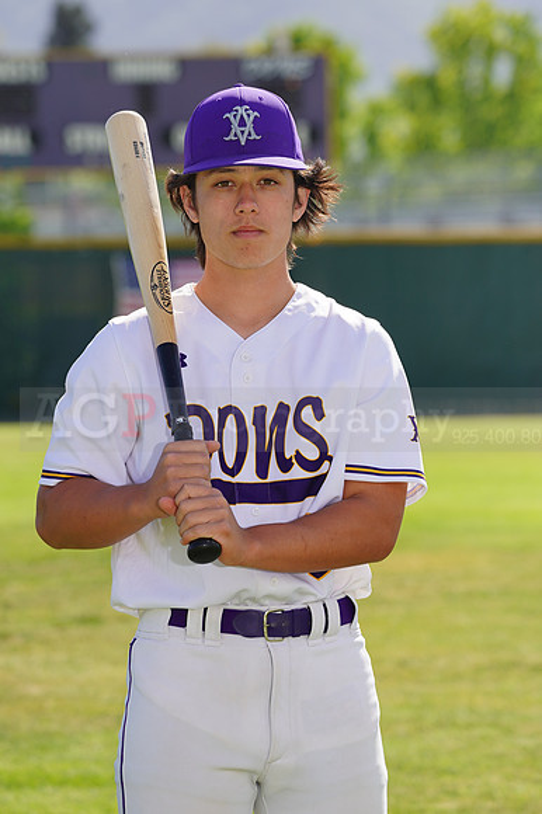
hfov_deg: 6.0
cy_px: 407
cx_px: 271
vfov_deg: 9.0
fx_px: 5177
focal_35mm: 229
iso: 100
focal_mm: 229
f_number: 8
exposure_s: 1/250
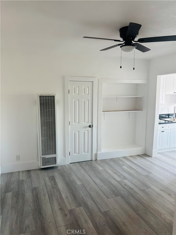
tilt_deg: -7.2
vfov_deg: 67.3
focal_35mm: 26
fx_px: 176
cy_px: 118
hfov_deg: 53.1
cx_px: 88
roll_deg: -0.3
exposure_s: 1/60
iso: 250
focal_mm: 5.96
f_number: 1.6
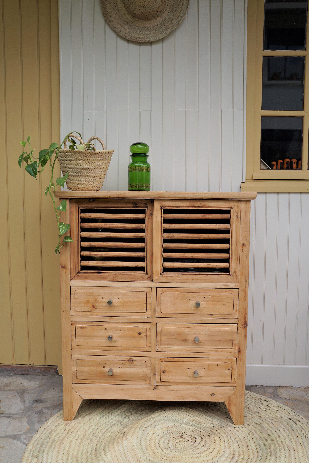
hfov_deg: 42.3
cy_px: 232
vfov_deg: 60.3
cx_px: 157
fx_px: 399
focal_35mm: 31
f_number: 5
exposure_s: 1/200
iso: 100
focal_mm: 20
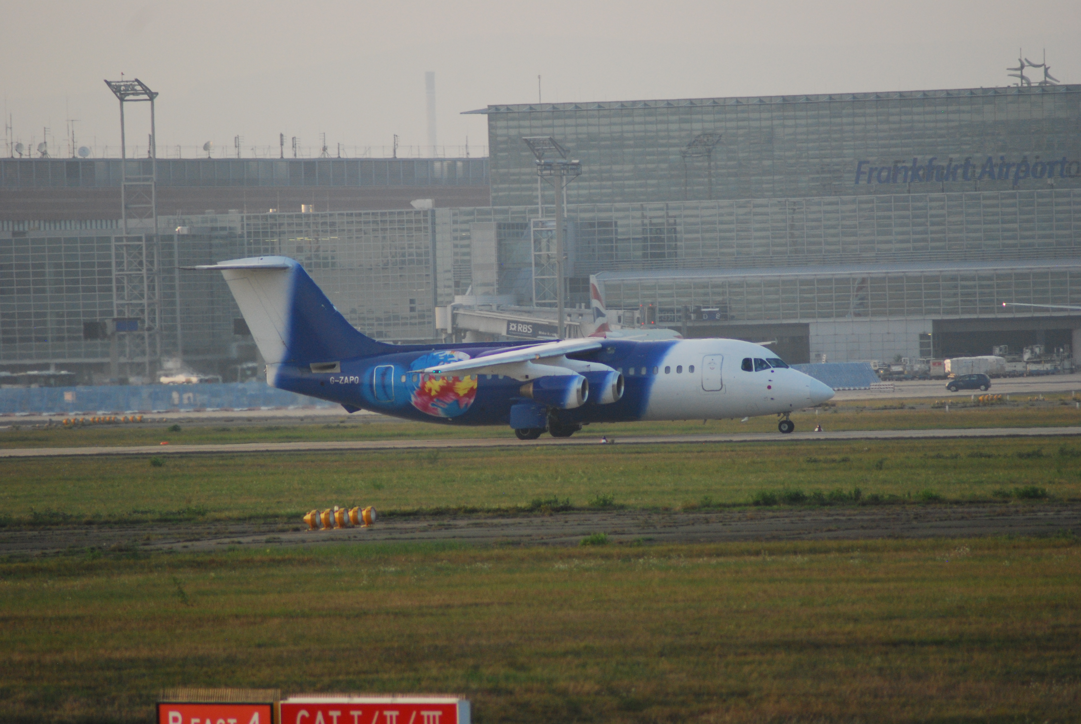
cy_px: 362
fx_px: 13529
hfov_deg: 4.6
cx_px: 540
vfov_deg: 3.1
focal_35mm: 450
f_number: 5.6
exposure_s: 1/500
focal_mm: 300
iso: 560
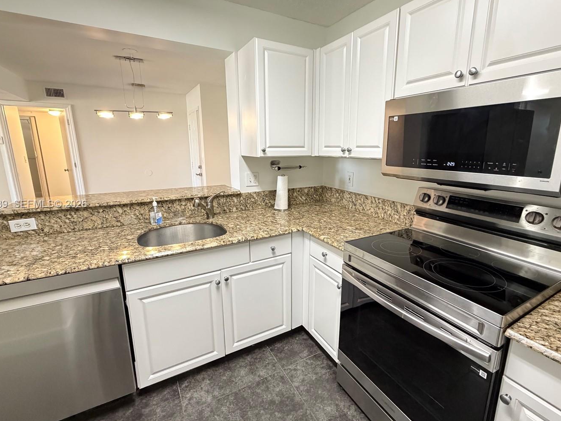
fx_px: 275
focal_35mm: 17
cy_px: 205
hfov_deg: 91.0
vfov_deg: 74.7
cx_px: 295
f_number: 2.2
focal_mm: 2.22
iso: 800
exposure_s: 1/60
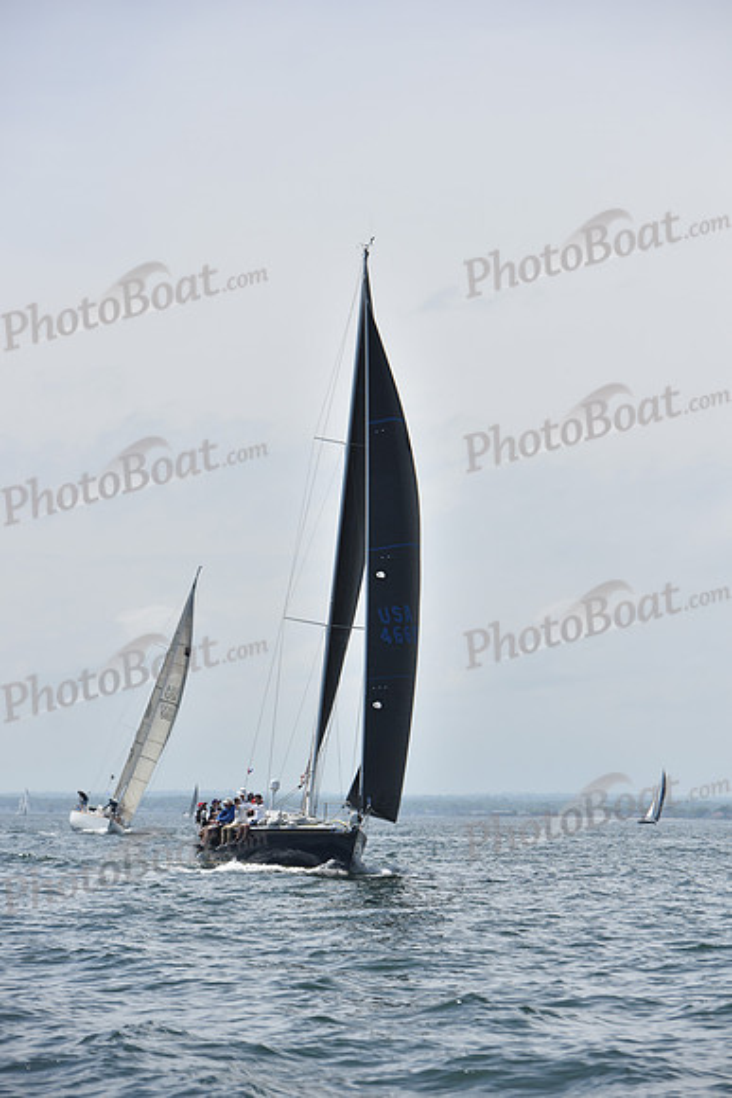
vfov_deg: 17.6
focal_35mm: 116
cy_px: 549
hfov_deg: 11.8
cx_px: 366
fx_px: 3536
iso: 200
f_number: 5
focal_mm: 116
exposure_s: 1/2500
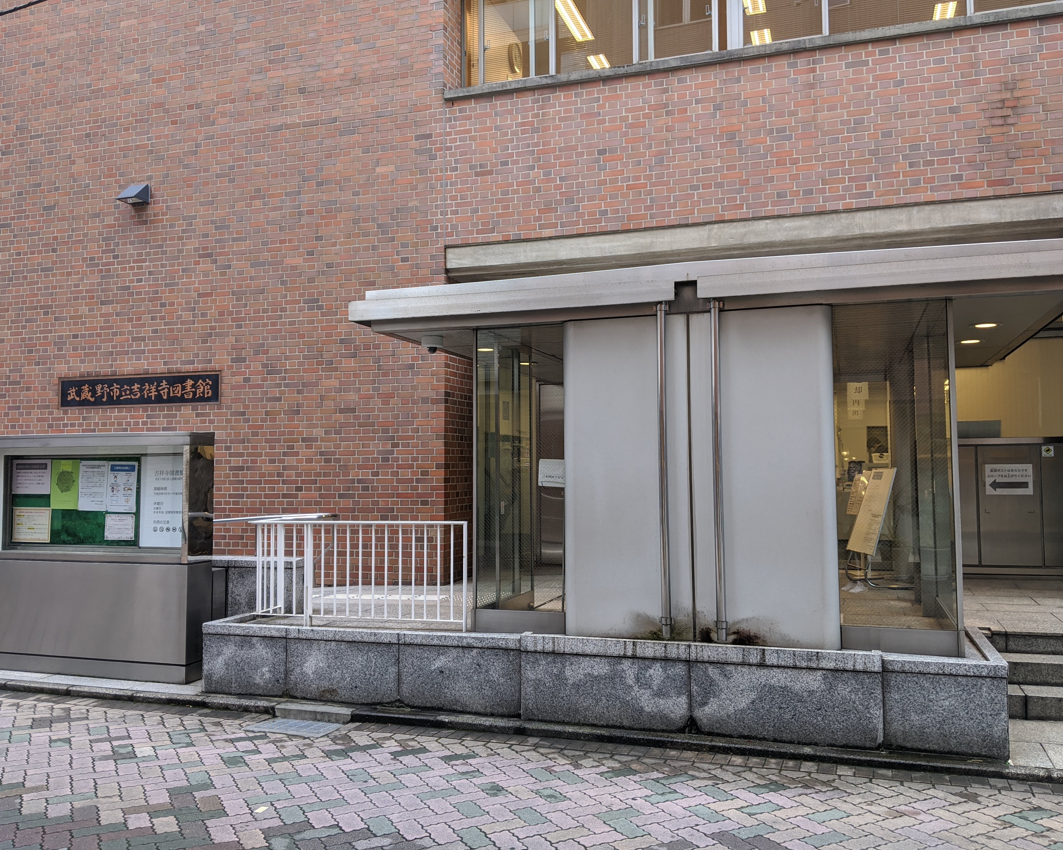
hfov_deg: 60.4
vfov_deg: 50.0
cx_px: 533
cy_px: 418
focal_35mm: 29
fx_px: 912
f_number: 1.8
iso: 59
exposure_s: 1/136
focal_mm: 4.44
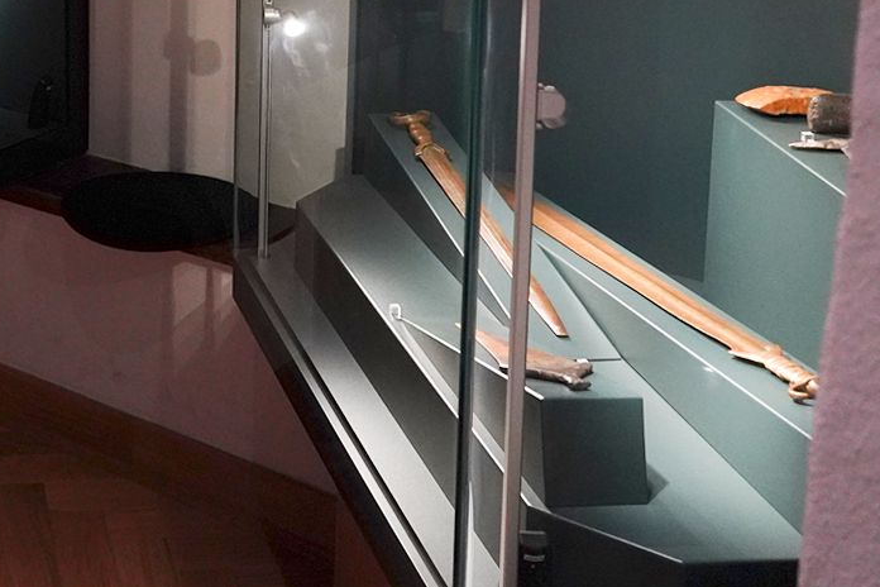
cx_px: -51
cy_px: -201
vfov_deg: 18.2
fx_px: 1687
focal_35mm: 69
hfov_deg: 27.2
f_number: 4.5
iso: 3200
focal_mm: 24
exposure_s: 1/80
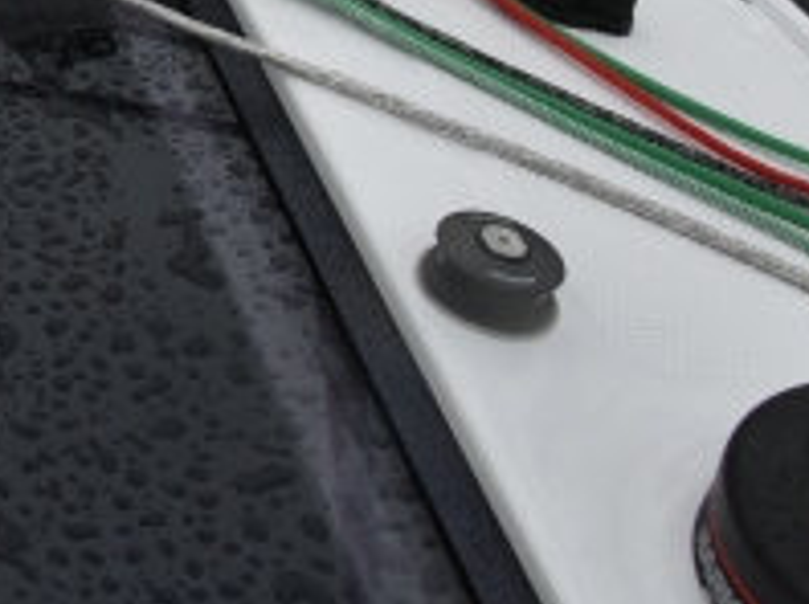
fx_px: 2148
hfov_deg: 19.2
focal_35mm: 92
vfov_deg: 14.8
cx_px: -327
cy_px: -333
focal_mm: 18
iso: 800
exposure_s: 1/320
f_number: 8
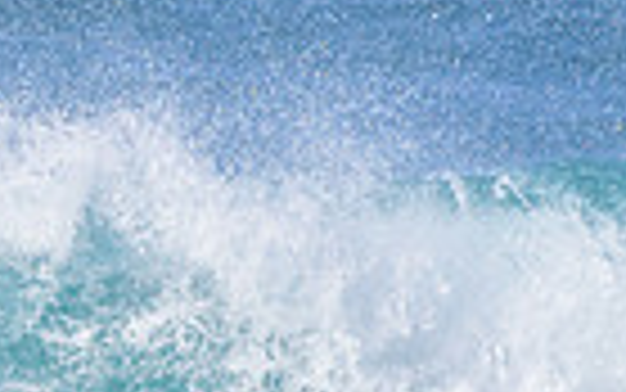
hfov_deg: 0.7
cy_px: 660
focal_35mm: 3189
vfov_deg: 0.4
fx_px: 54428
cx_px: -311
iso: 320
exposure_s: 1/2000
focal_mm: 500
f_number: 5.6
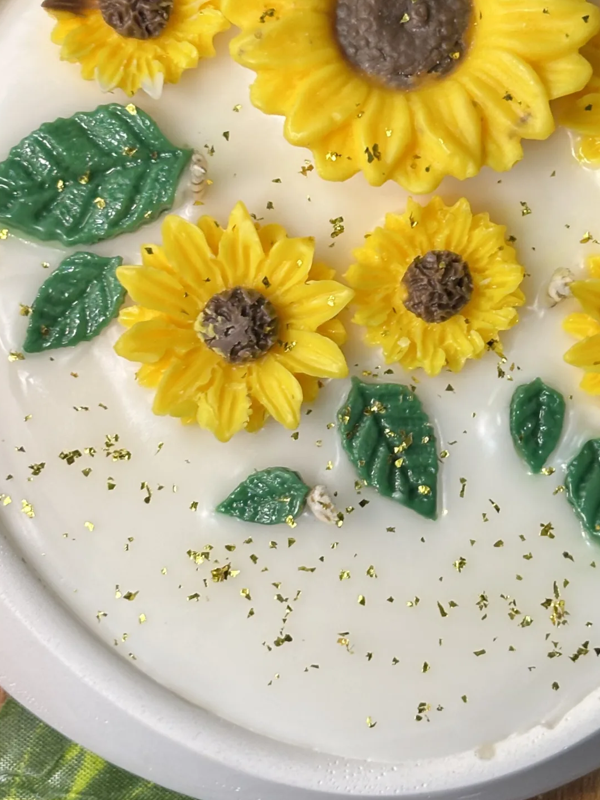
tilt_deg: -83.1
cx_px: 388
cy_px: 291
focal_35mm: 93
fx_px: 2148
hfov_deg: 15.9
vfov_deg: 21.0
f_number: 1.6
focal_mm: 5.96
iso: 80
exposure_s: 1/50
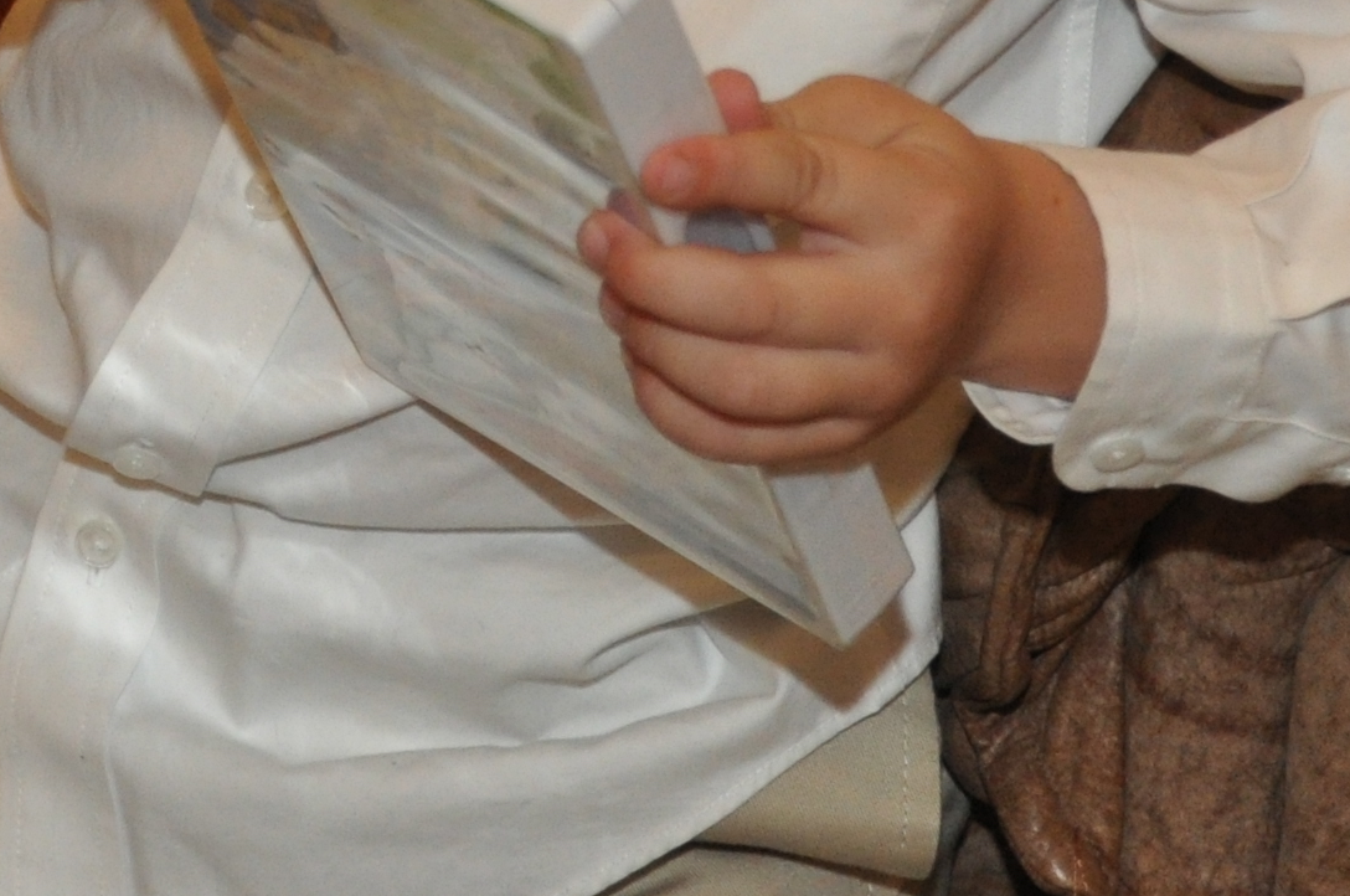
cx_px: 383
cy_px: -692
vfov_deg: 6.5
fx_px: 7750
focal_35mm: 207
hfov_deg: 9.9
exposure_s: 1/60
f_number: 4.5
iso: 800
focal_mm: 35
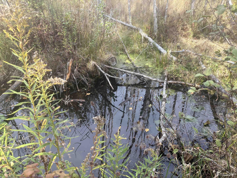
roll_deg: +1.5
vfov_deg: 53.1
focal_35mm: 26
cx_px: 118
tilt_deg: -30.7
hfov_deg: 67.3
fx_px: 178
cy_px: 89
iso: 50
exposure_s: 1/527
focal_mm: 5.96
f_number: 1.6
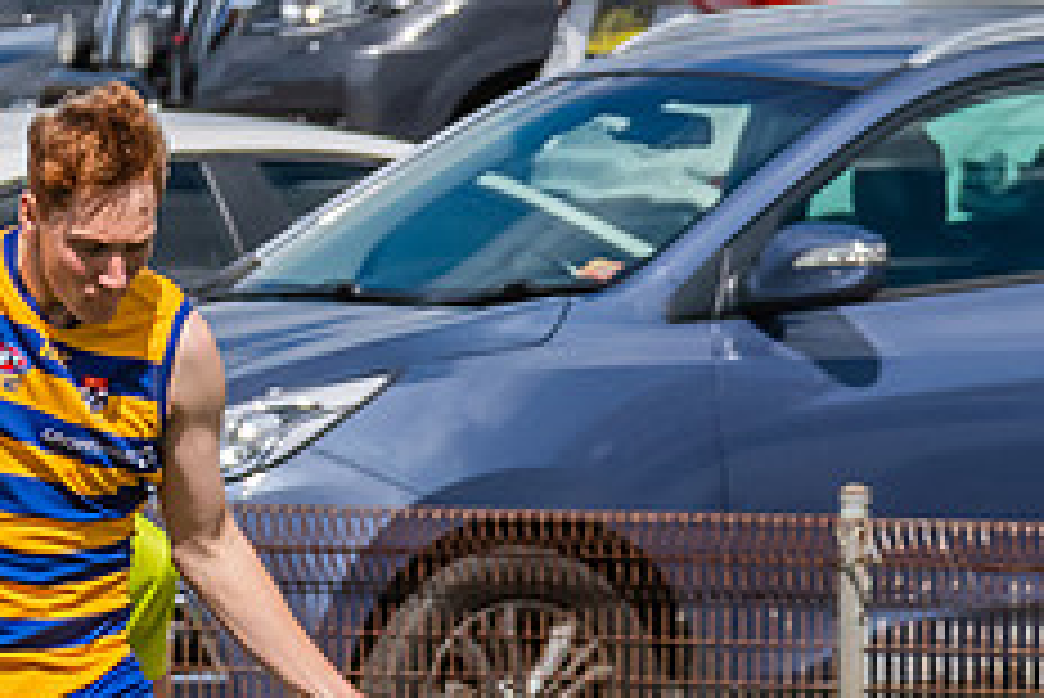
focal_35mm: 1385
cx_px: 280
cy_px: 498
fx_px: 40189
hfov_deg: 1.5
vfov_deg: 1.0
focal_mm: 270
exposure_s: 1/1600
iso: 800
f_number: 11
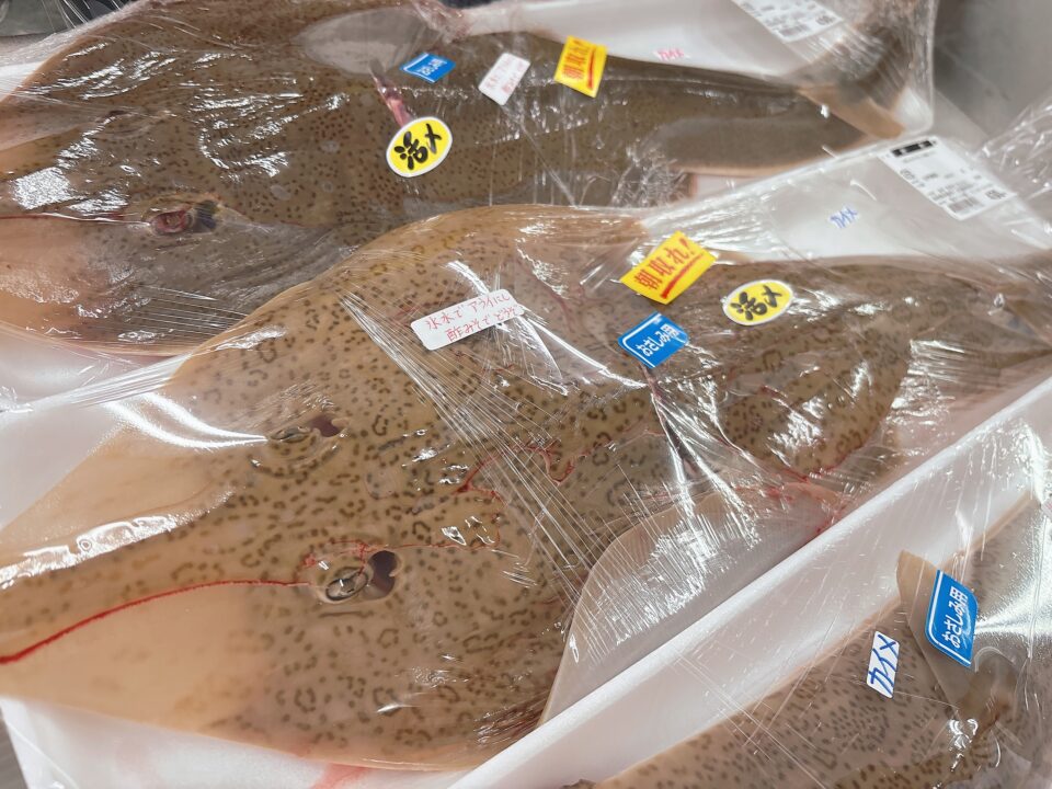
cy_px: 394
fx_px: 790
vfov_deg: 53.1
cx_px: 526
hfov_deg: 67.3
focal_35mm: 26
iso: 125
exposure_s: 1/120
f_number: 1.6
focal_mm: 5.96
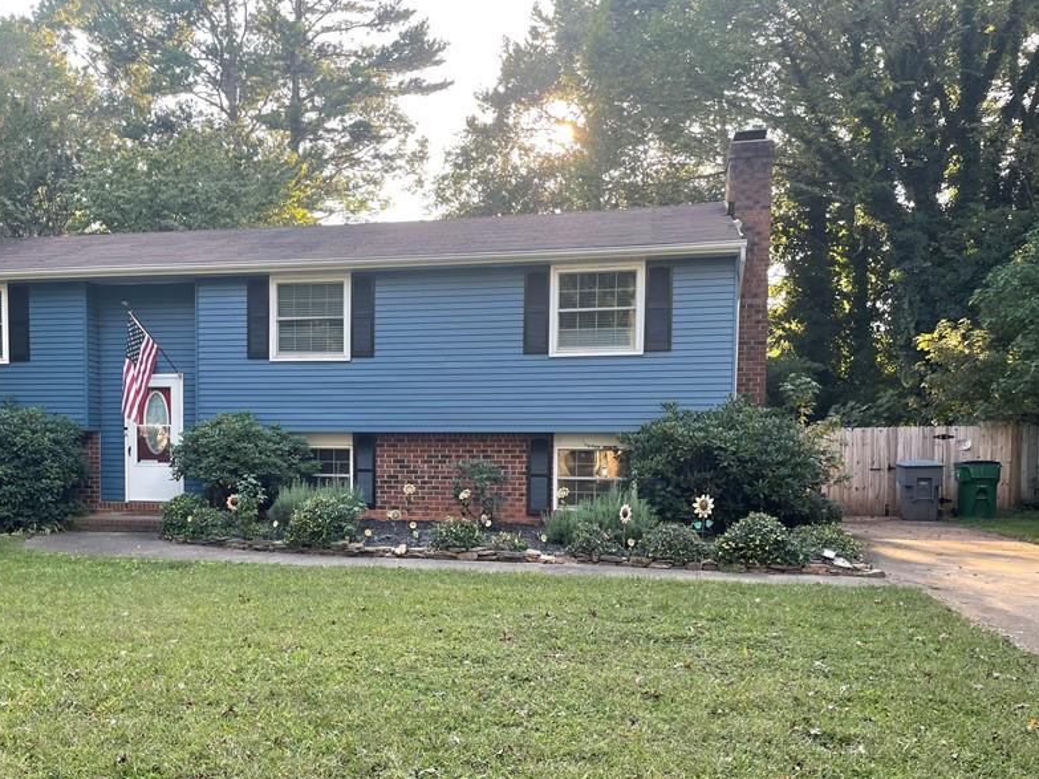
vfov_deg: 41.4
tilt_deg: -1.0
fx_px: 1020
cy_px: 499
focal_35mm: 34
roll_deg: +0.3
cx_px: 386
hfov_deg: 53.3
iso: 32
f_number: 1.6
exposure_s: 1/123
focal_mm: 4.2
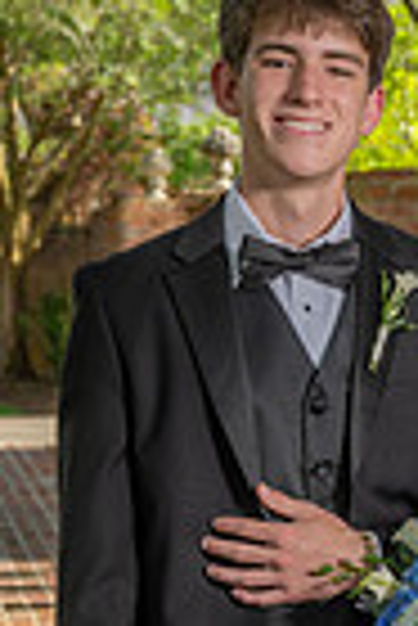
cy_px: 689
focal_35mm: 136
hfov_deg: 9.9
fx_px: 2363
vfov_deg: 14.7
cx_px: 530
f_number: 5.6
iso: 100
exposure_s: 1/160
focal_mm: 42
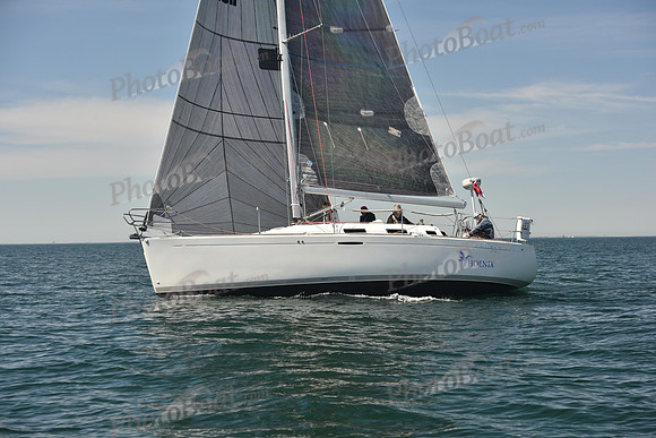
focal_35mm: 70
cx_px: 328
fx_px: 1276
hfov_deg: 28.8
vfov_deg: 19.5
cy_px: 219
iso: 250
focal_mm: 70
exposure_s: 1/640
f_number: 6.3
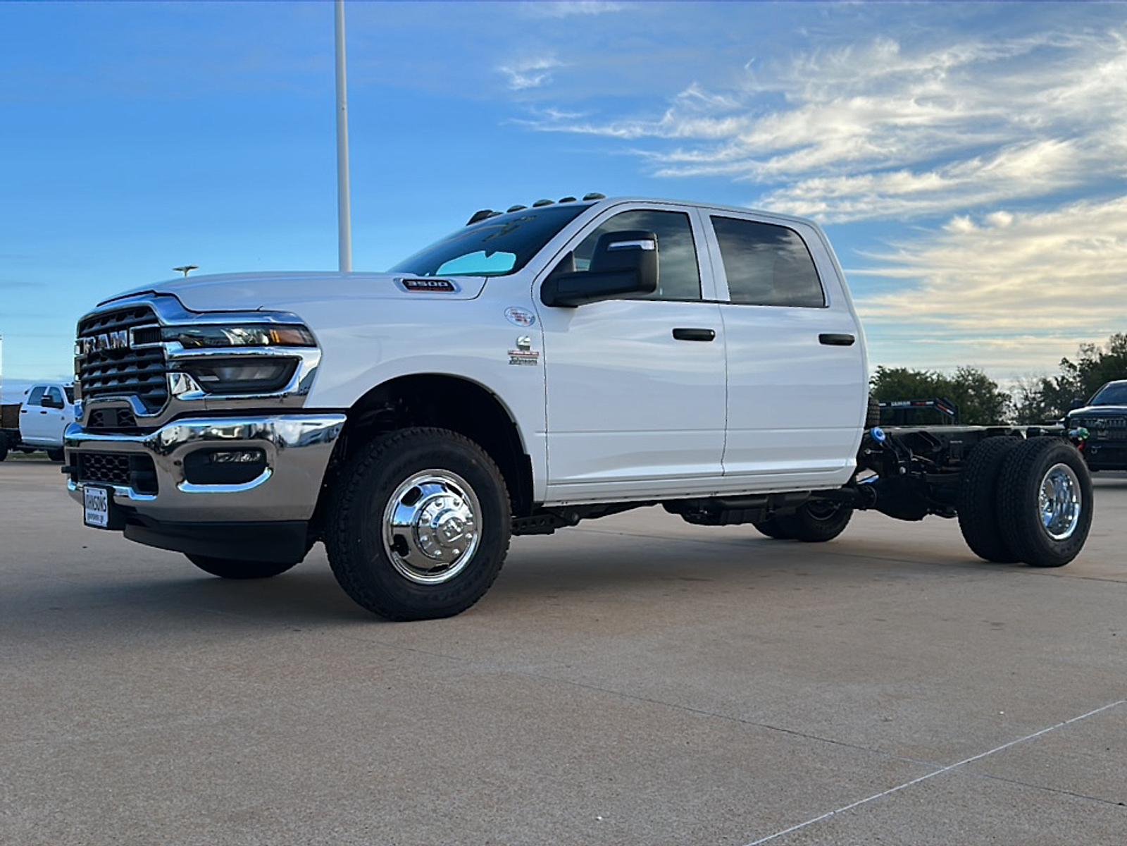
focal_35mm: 30
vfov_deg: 46.8
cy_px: 423
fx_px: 977
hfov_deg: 60.0
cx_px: 564
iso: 80
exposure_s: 1/1727
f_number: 1.78
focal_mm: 6.86
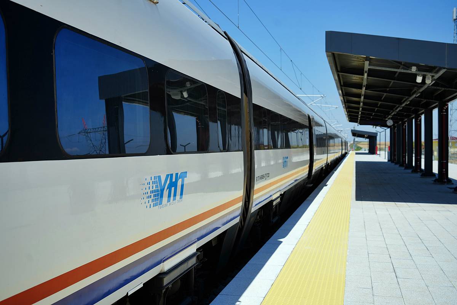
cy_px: 152
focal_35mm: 43
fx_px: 546
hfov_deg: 45.4
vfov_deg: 31.2
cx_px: 228
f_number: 5
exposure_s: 1/1000
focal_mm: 43
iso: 100
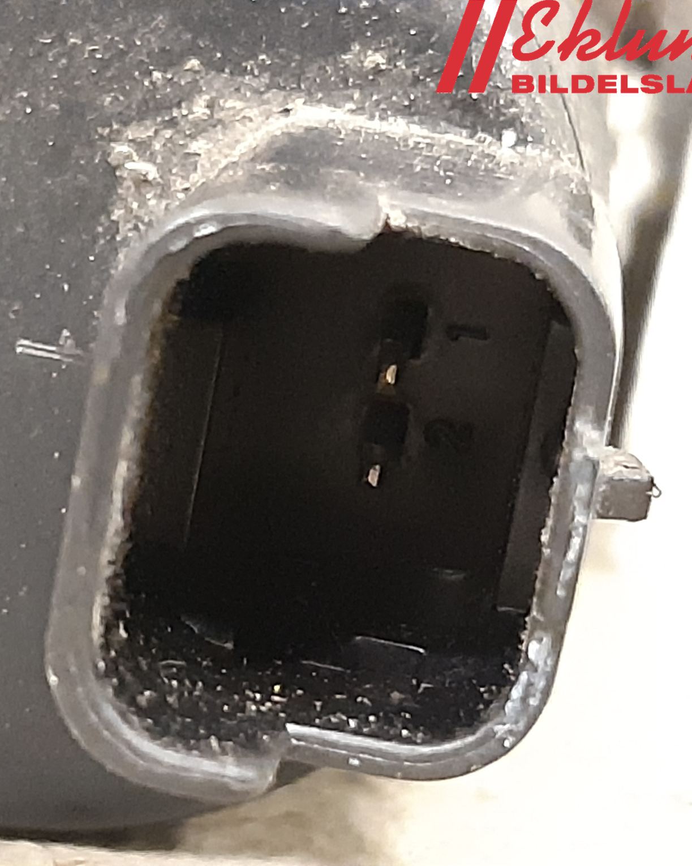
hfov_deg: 42.5
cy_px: 432
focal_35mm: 34
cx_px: 204
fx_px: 871
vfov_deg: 52.8
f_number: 1.7
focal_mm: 3.93
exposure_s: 1/25
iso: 640
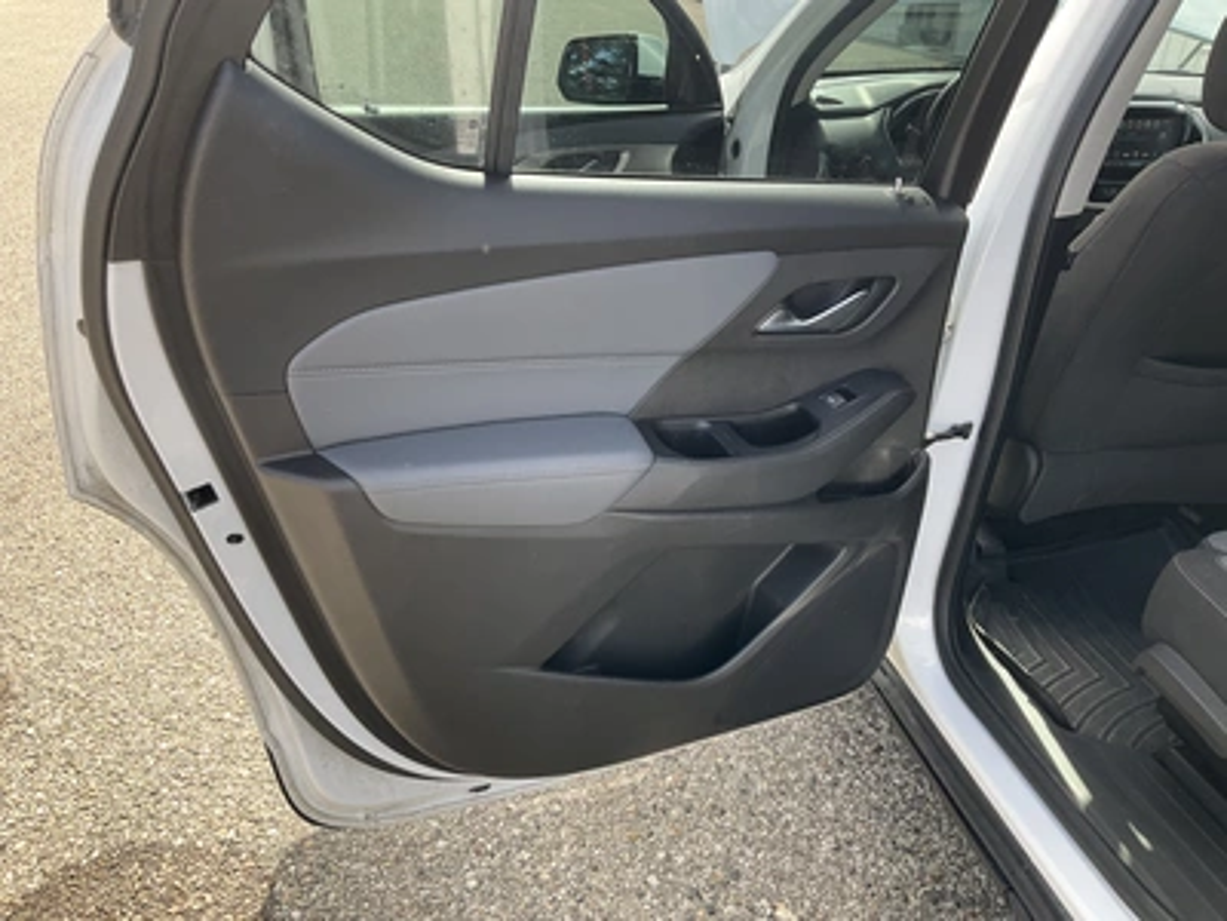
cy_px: 460
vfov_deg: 48.2
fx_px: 1028
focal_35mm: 29
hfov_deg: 61.7
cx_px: 614
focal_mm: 3
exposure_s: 1/205
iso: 20
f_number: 1.8
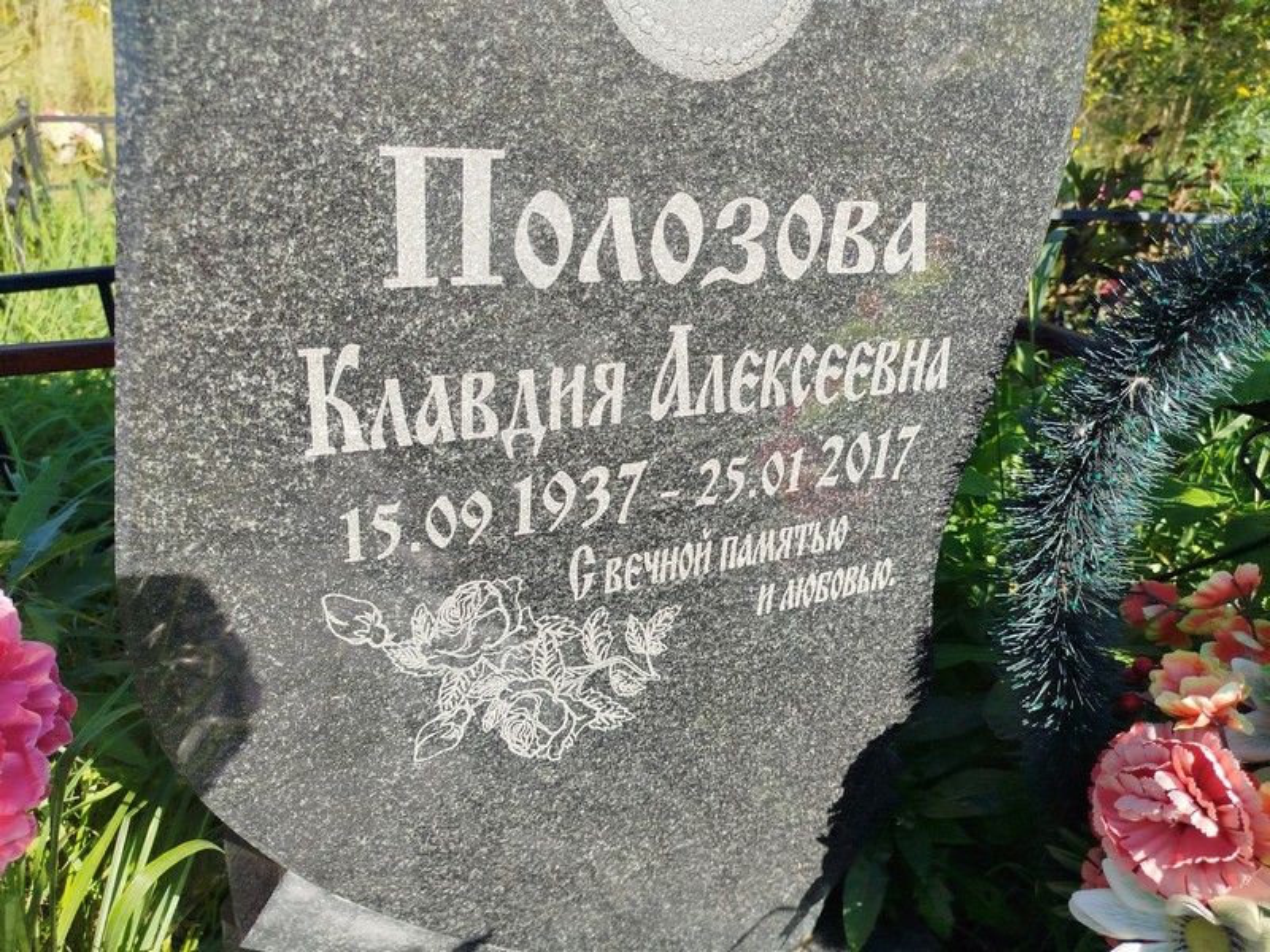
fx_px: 881
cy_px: 476
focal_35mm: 24
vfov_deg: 56.8
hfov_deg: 71.6
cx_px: 635
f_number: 1.7
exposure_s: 1/643
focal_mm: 5.31
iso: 50
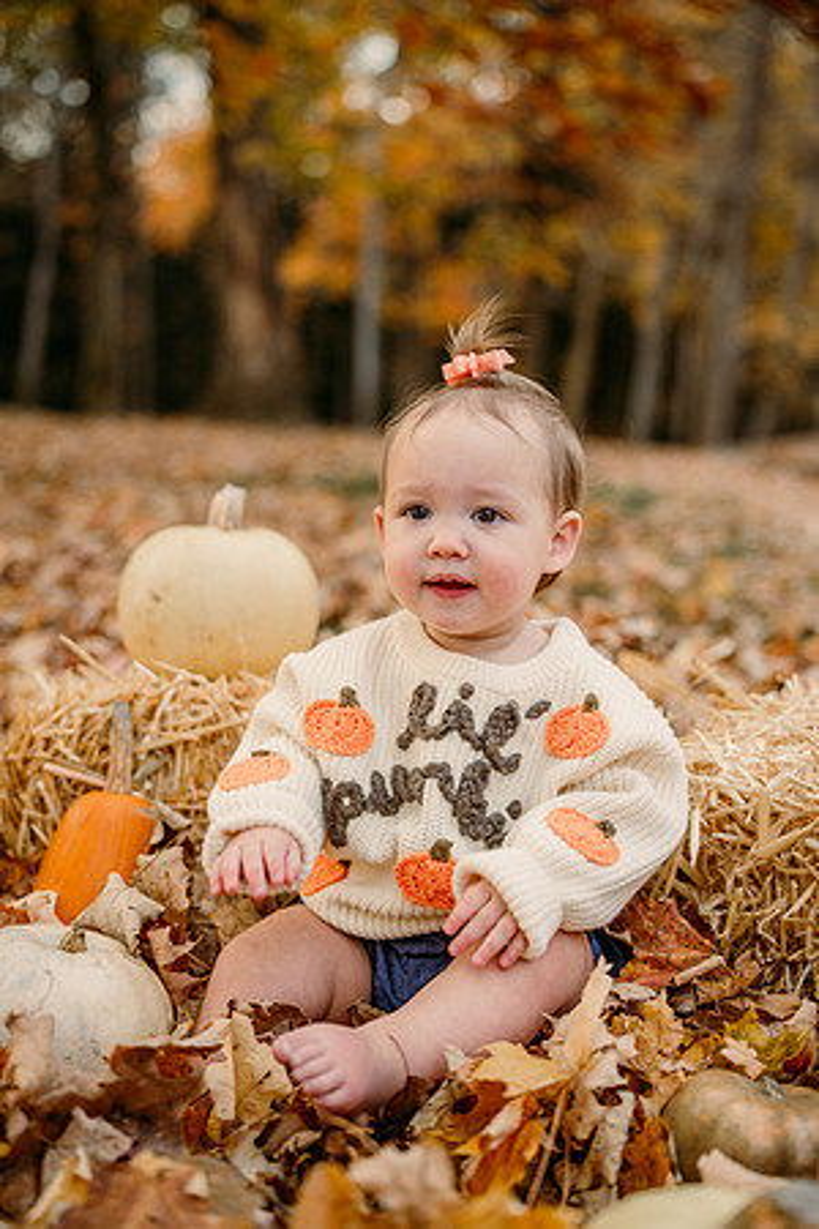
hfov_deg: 31.2
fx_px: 1467
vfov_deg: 45.4
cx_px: 410
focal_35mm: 43
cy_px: 614
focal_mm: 43
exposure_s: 1/400
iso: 250
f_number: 2.2
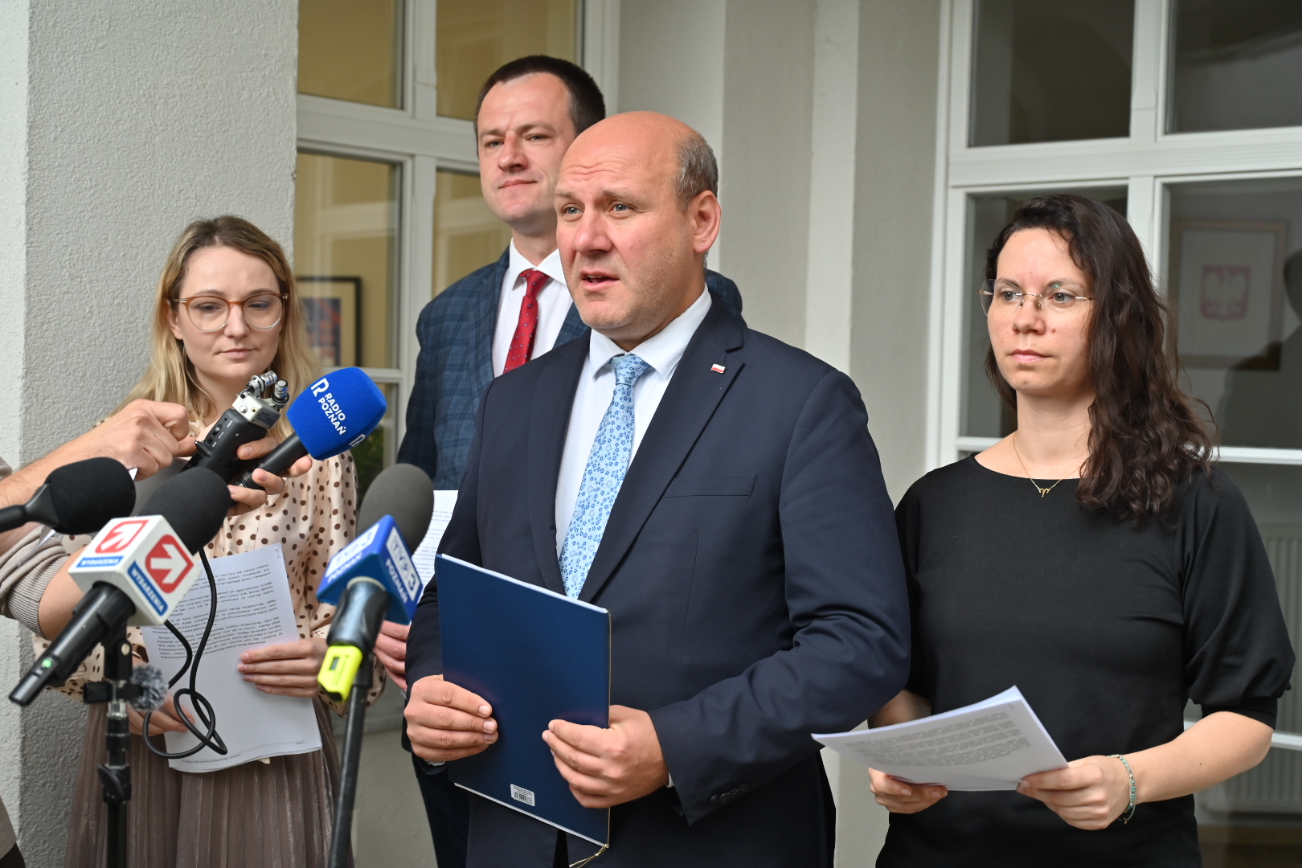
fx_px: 1772
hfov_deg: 40.3
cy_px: 434
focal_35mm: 49
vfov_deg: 27.5
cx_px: 651
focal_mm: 49
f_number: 4
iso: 400
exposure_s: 1/250
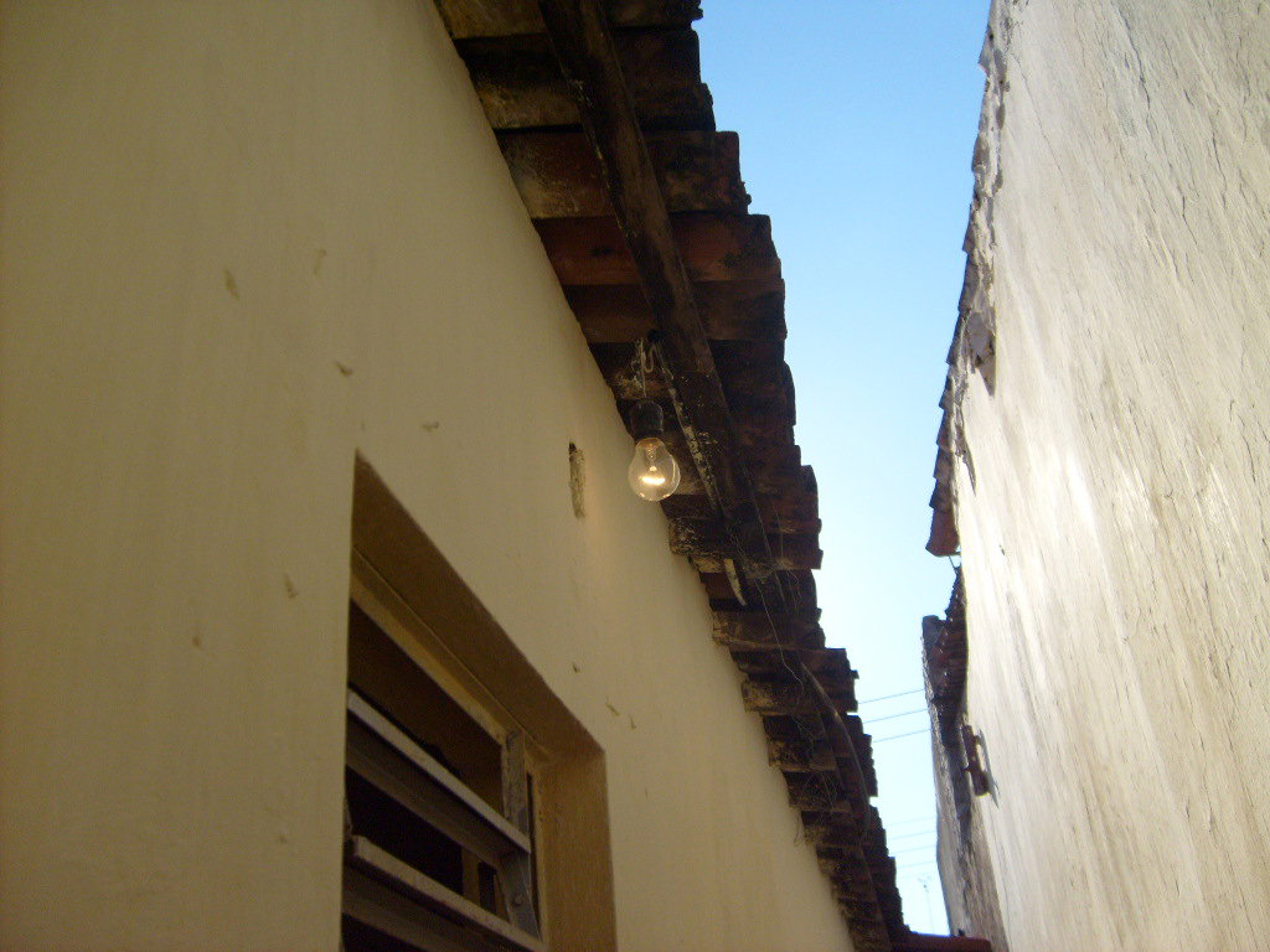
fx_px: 1284
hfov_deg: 52.6
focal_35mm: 35
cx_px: 635
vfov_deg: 40.7
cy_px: 476
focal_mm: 5.8
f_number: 7.1
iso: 80
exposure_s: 1/350
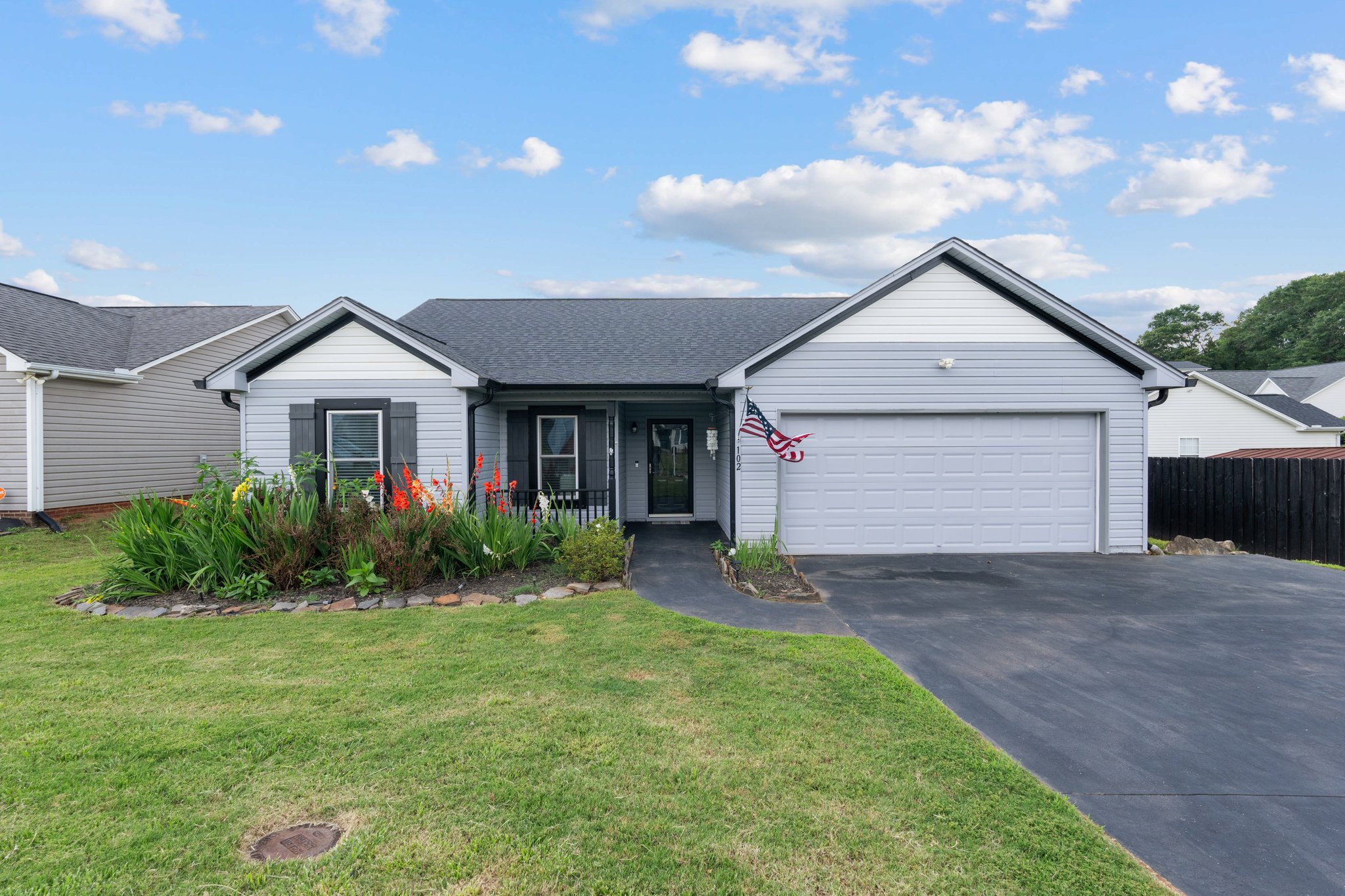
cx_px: 672
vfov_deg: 73.7
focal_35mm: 16
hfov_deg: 96.7
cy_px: 448
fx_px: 598
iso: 200
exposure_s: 1/200
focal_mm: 16
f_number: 9
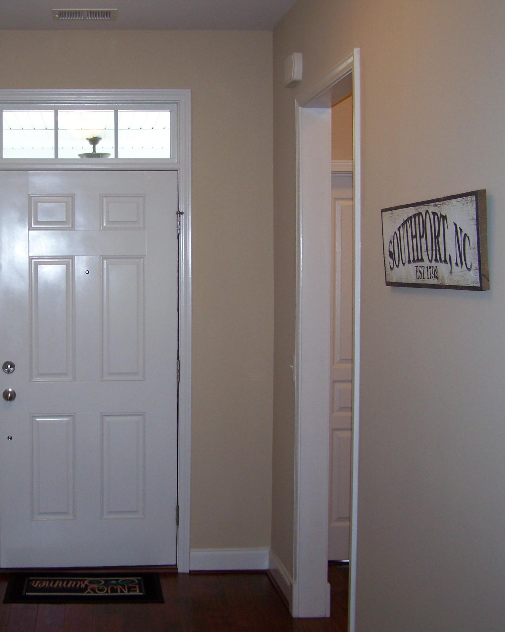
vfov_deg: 37.3
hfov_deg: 29.6
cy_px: 316
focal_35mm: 50
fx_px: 934
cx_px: 106
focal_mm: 6.3
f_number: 2.8
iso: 80
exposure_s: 1/60
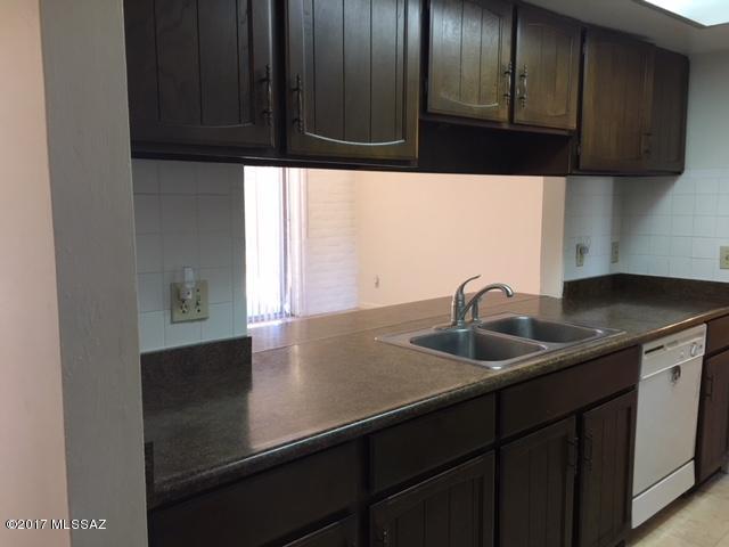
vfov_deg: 48.2
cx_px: 364
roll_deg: -0.6
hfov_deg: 61.7
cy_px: 274
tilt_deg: -6.0
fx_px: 611
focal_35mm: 29
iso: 32
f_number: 2.2
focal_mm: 4.15
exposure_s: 1/15
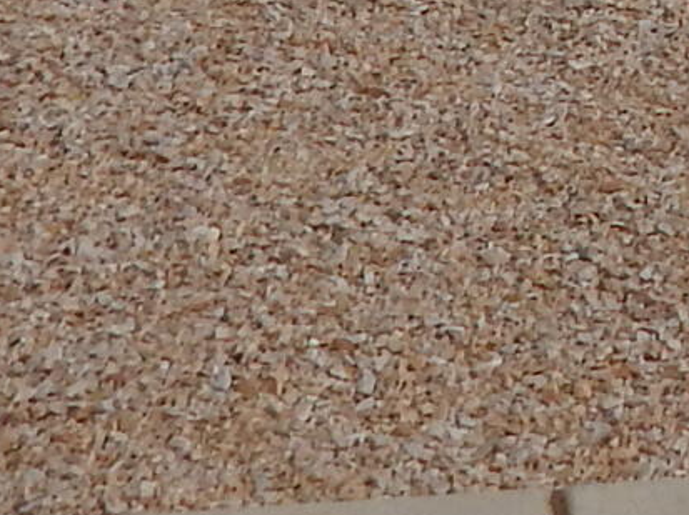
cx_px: 1204
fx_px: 3182
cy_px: -838
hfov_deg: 11.5
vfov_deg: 8.3
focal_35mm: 160
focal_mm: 4
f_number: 3
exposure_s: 1/800
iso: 125
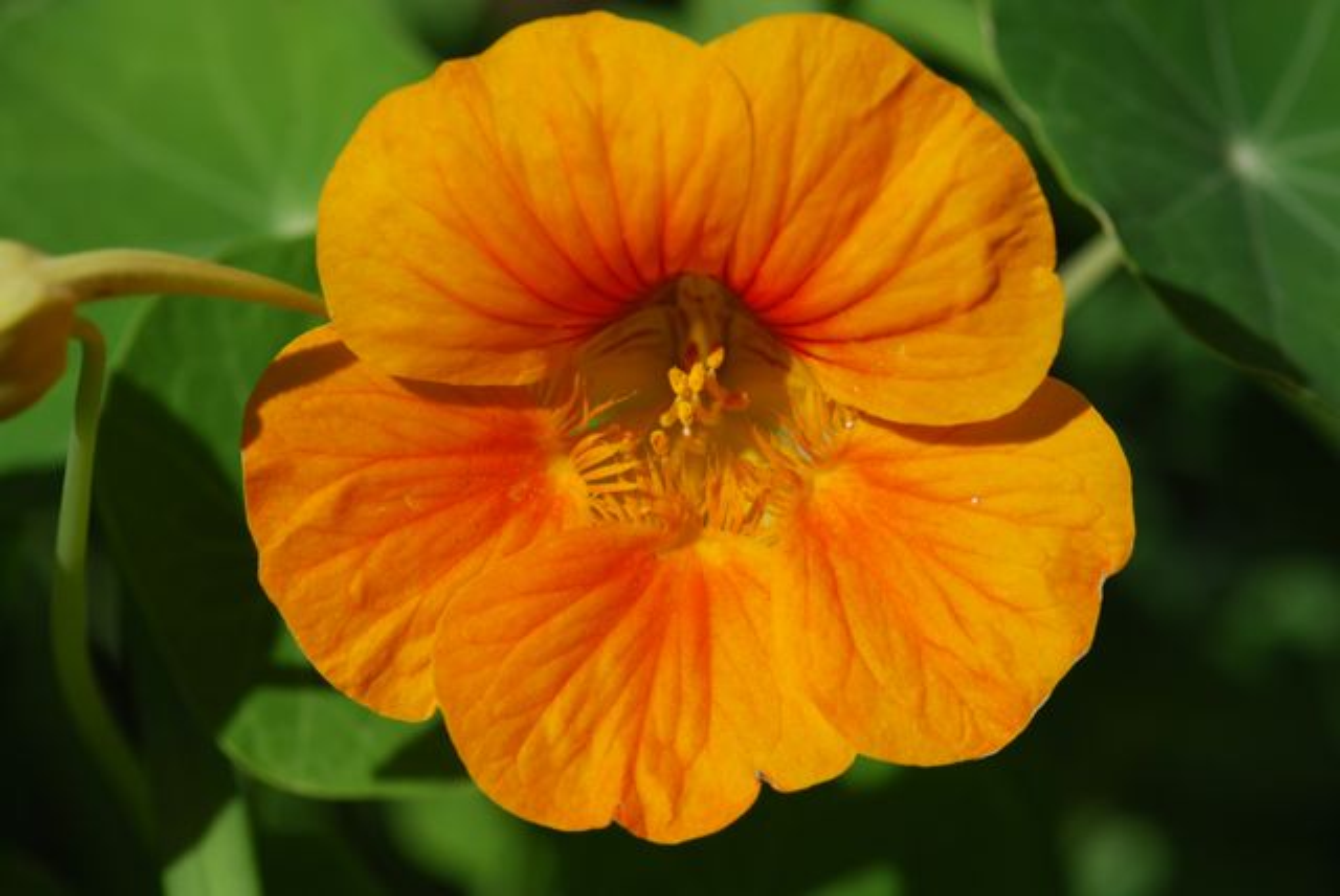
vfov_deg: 8.7
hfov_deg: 13.0
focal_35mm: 158
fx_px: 5868
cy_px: 448
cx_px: 670
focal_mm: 105
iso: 100
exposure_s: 1/400
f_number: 8
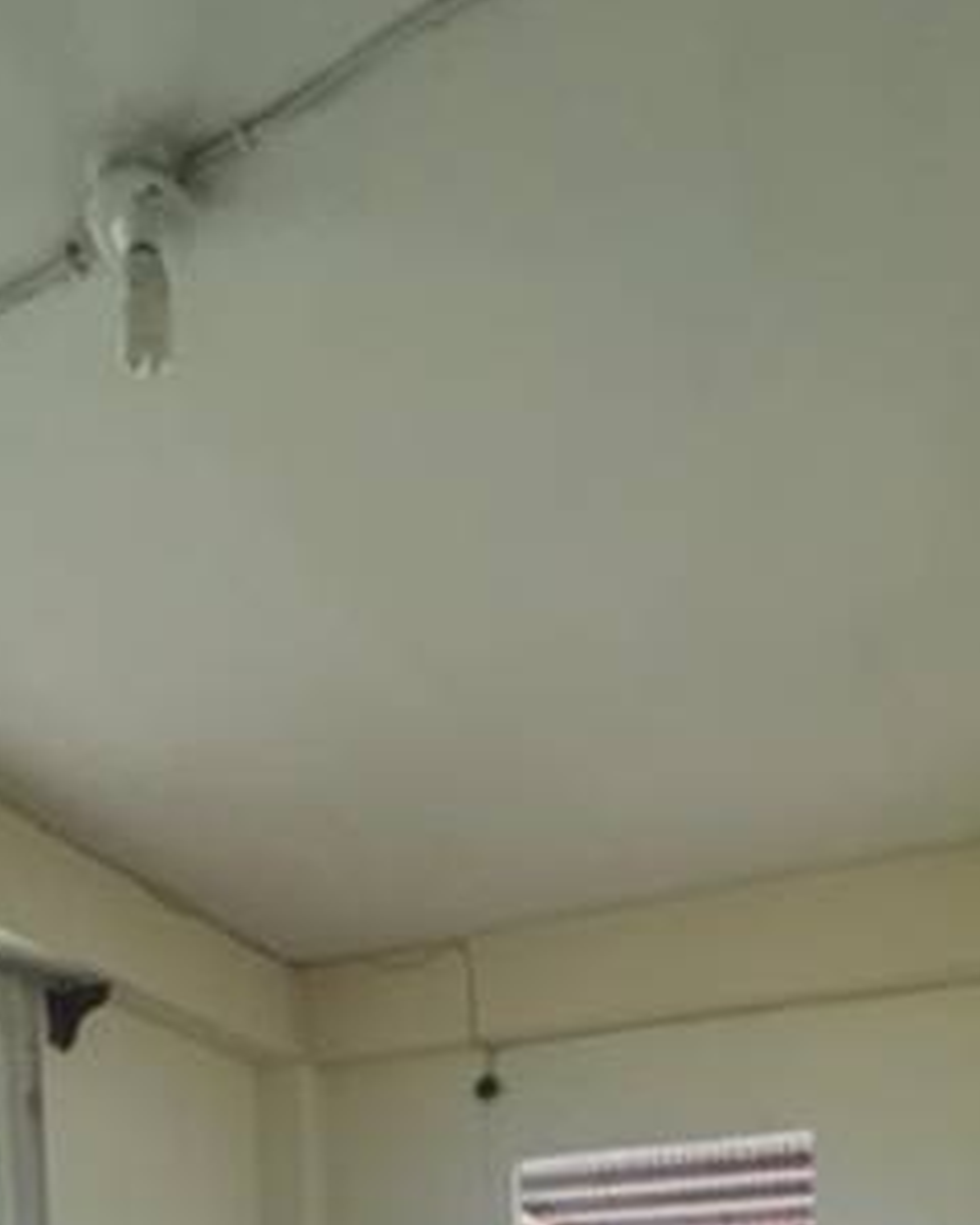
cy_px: 1452
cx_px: 372
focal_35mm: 31
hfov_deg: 46.7
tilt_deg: -3.9
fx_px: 1124
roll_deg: +2.5
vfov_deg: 40.9
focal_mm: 1.57
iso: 100
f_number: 1.8
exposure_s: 1/99
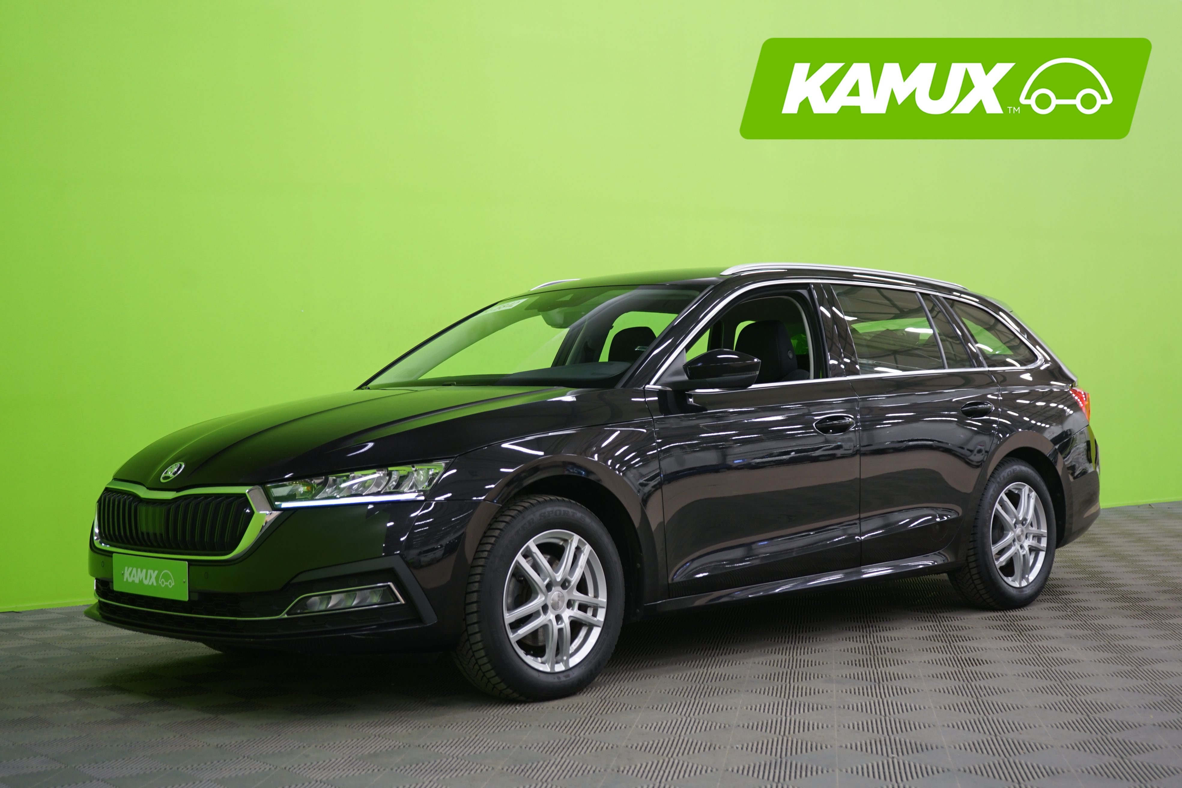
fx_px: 1642
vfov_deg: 27.0
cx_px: 591
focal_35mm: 50
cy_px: 394
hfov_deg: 39.6
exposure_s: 1/8
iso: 400
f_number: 4.5
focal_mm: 50
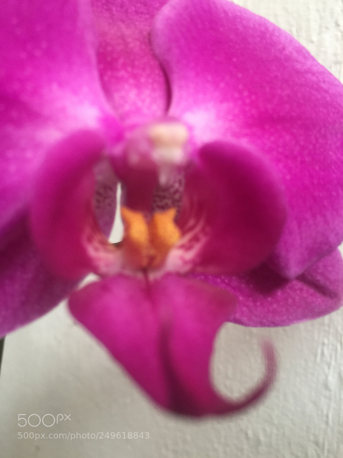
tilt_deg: +3.2
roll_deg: +0.9
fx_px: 383
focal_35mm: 29
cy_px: 229
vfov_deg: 61.7
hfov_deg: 48.2
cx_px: 172
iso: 50
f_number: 2.2
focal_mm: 4.15
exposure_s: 1/33
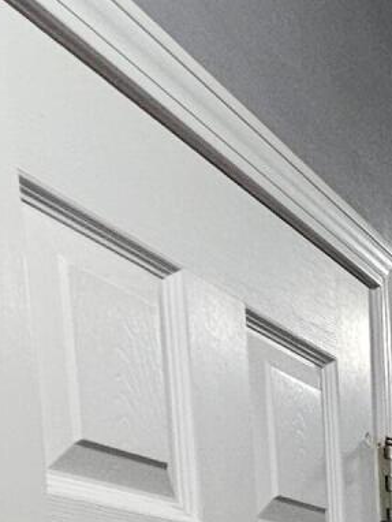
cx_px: 945
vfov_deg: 21.9
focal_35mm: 68
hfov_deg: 14.3
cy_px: 853
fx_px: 1026
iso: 400
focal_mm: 2.2
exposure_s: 1/60
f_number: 2.2
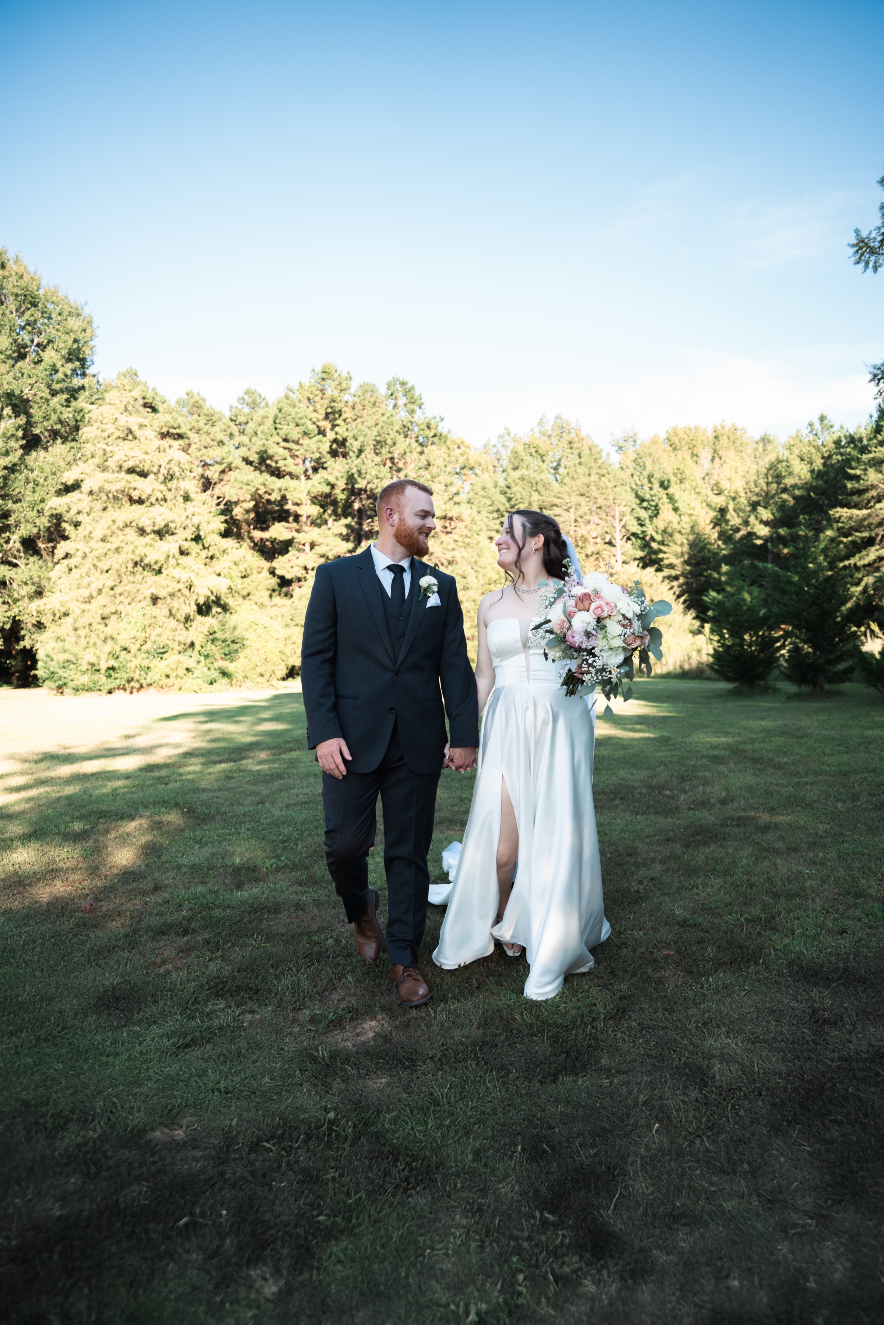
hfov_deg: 53.1
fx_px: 884
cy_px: 662
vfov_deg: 73.7
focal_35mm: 24
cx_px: 442
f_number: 2.8
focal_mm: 24
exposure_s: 1/250
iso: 100
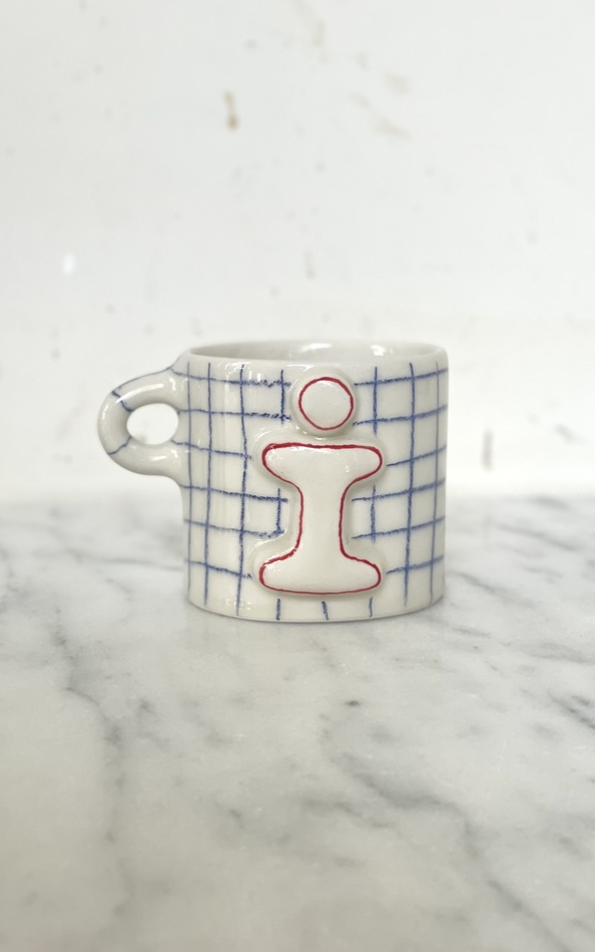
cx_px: 332
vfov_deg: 35.1
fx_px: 1504
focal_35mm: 58
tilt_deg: -9.1
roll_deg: +0.2
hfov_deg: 22.4
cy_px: 473
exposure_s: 1/122
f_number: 2
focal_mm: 6
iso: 80
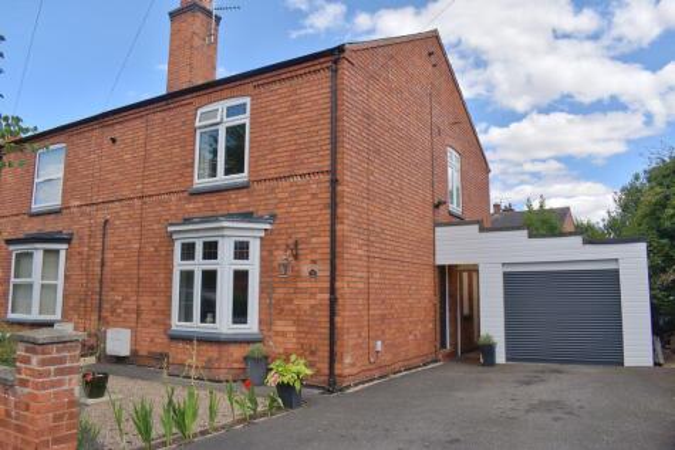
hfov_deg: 67.4
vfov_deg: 48.0
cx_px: 338
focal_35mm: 27
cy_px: 225
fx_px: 506
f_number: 8
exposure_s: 1/250
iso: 110
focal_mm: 18
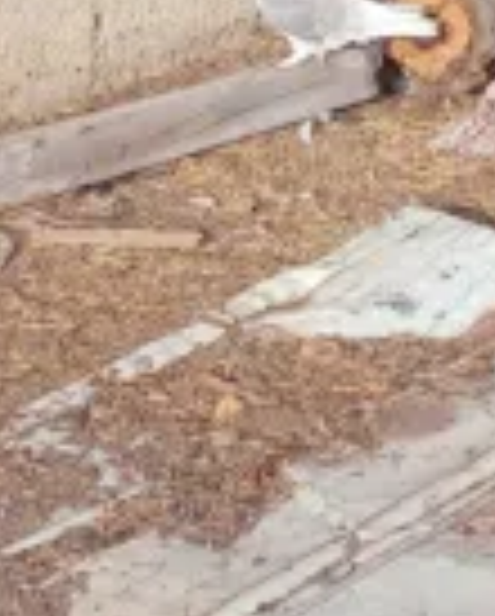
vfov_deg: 12.5
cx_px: 590
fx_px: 2814
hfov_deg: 9.9
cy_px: 411
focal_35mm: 154
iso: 100
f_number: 1.8
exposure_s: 1/354
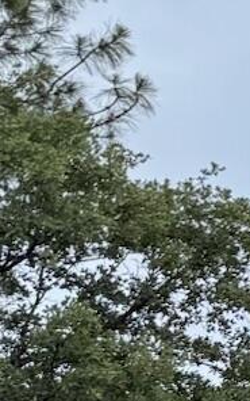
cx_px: 1373
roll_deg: +0.7
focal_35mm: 176
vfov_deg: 11.7
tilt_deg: +7.3
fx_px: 1919
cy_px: 454
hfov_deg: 5.2
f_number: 1.78
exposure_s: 1/4405
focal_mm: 6.76
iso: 80
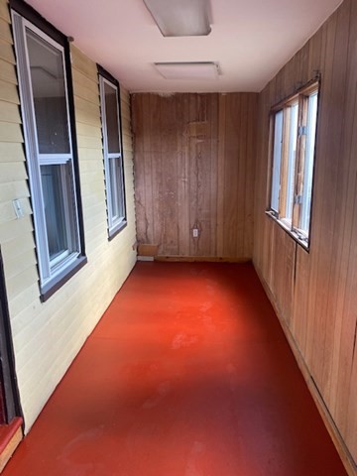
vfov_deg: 67.3
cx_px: 178
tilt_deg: -10.7
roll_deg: +1.2
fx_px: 358
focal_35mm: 26
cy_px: 238
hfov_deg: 53.1
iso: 80
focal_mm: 4.25
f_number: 1.8
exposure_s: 1/122
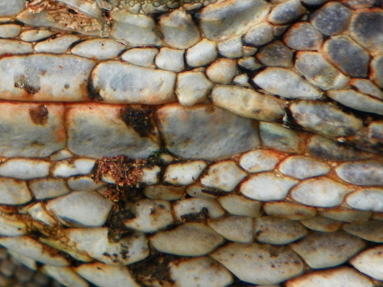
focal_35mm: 138
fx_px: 1527
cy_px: 17
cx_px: -18
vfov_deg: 10.7
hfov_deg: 14.0
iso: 64
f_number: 3.5
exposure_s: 1/40
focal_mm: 9.2
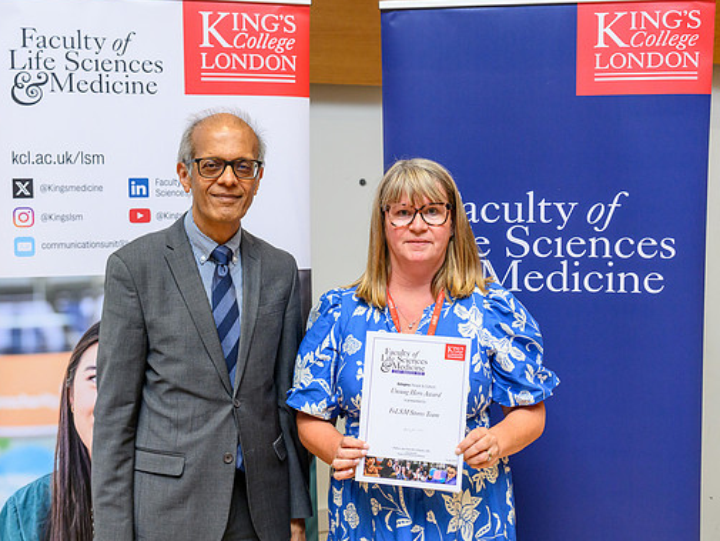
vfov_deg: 31.5
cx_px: 369
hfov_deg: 41.2
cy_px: 269
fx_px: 957
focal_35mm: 46
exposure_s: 1/200
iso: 2500
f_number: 3.5
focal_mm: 41
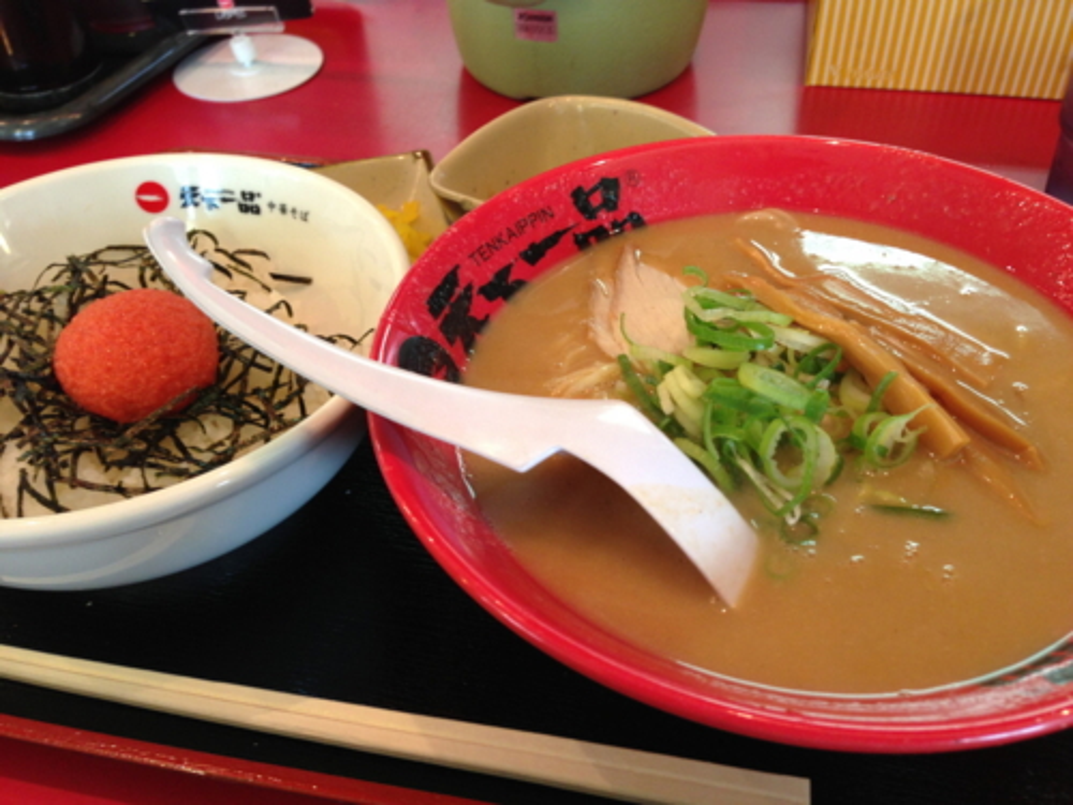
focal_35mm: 33
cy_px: 402
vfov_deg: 42.9
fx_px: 1023
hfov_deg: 55.4
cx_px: 536
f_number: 2.4
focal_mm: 4.13
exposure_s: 1/20
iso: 80
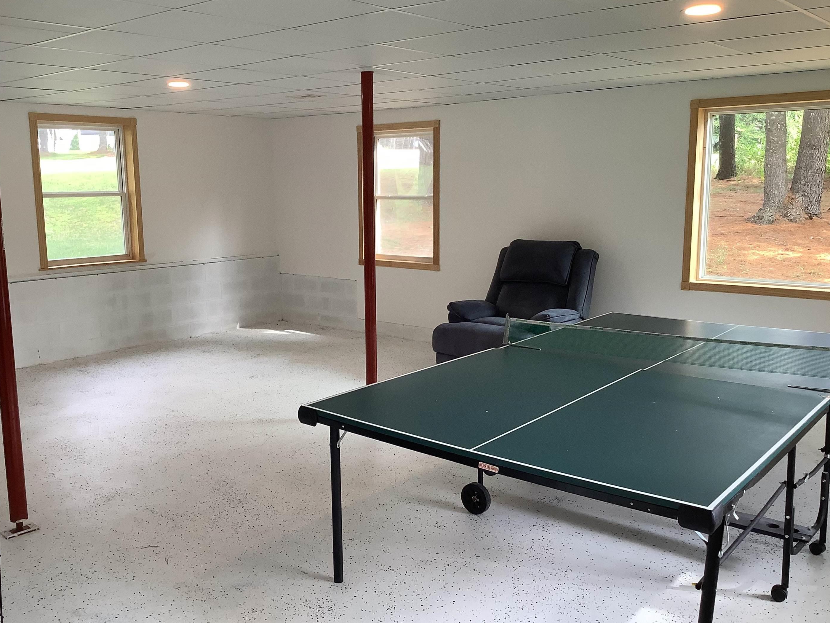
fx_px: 815
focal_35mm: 34
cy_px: 316
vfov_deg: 41.8
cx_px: 380
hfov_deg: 53.9
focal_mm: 3.3
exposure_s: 1/60
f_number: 2.4
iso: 50
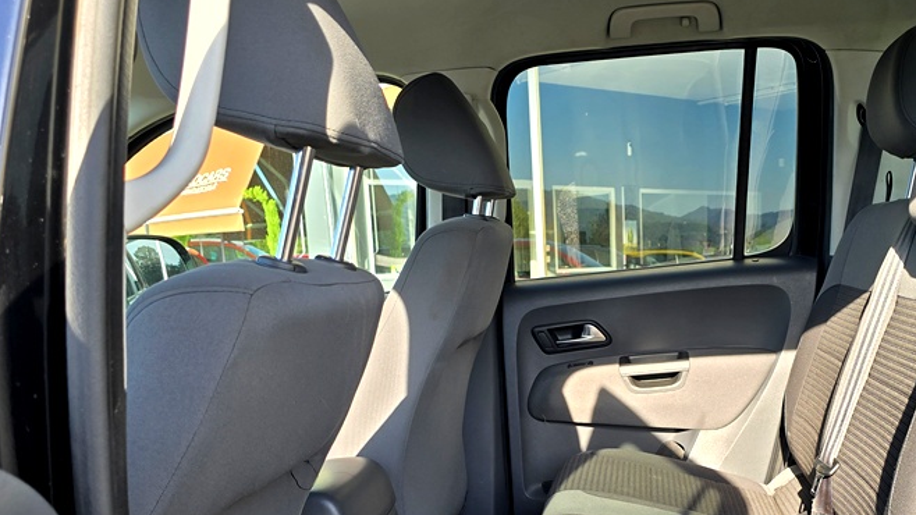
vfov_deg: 29.5
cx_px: 613
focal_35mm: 39
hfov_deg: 50.7
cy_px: 438
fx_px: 947
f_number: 1.7
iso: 20
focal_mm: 6.3
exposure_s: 1/180
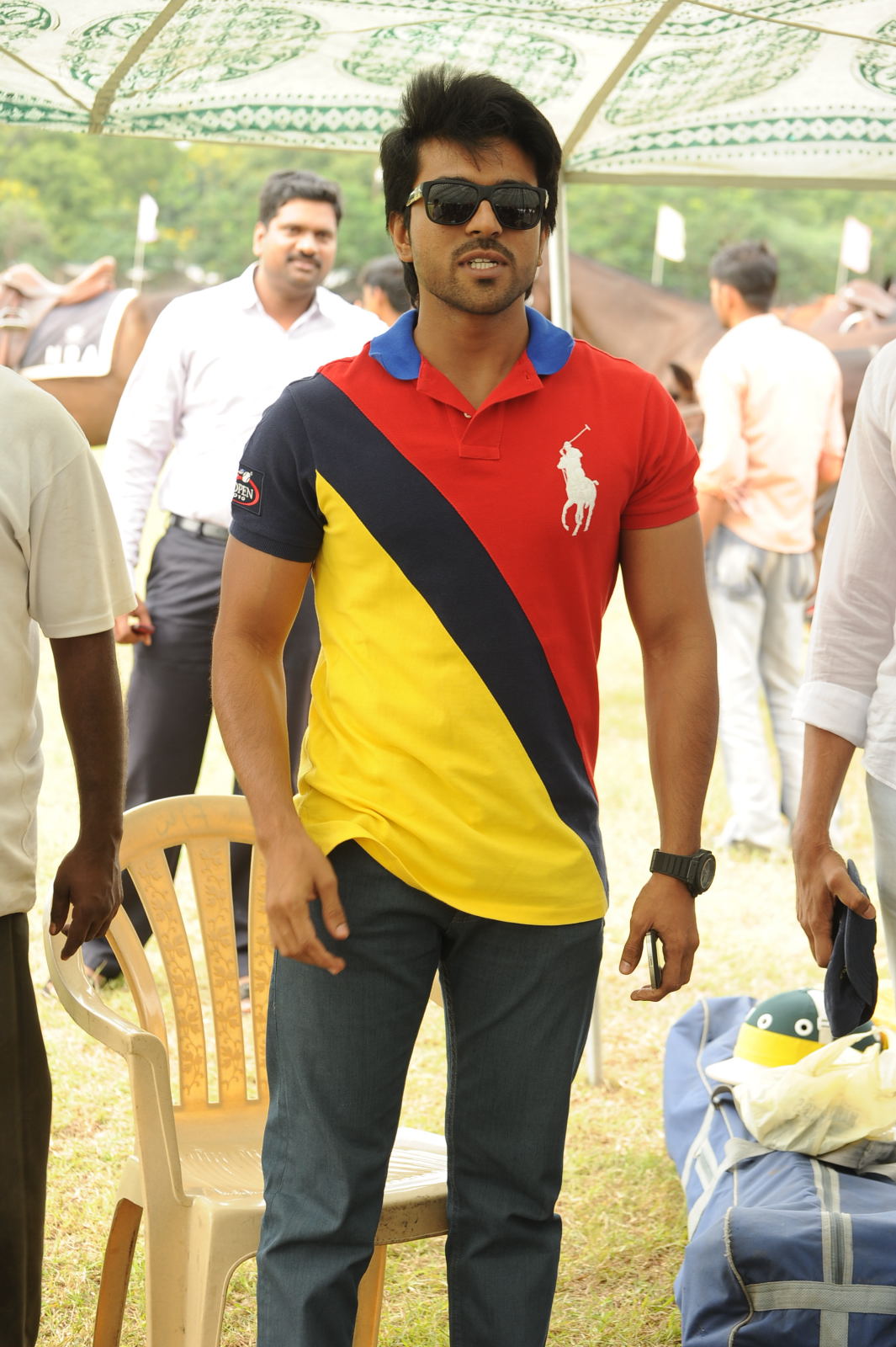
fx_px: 2803
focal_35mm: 75
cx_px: 448
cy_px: 674
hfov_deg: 18.2
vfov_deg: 27.0
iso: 400
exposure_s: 1/125
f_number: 6.3
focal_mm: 75
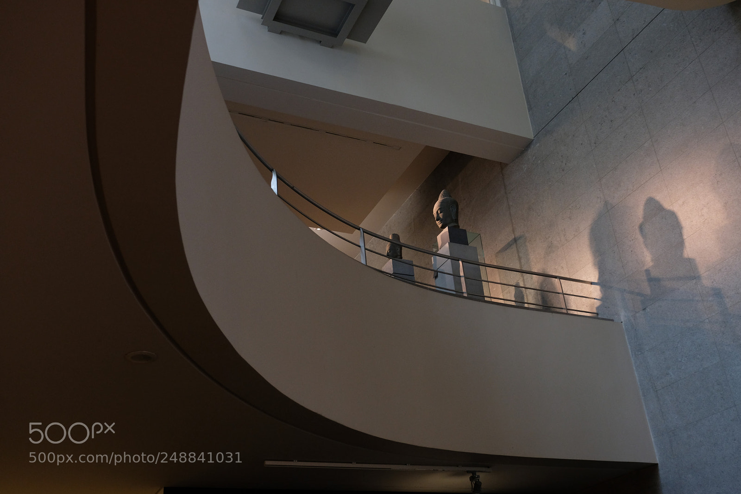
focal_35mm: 36
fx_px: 741
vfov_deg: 36.9
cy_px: 247
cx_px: 370
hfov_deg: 53.1
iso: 1250
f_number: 4
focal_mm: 24.2
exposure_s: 1/60
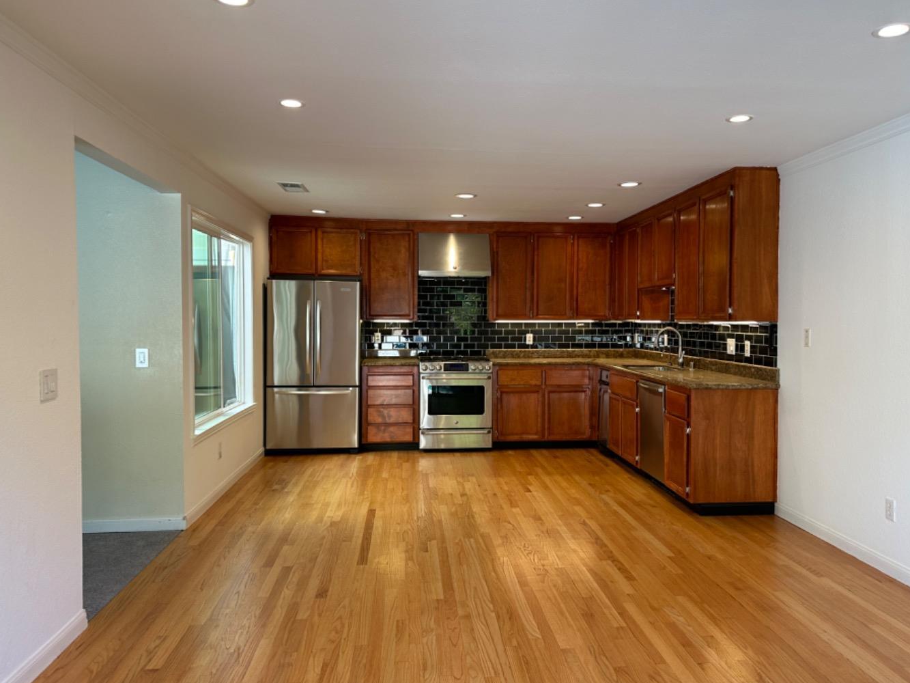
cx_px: 485
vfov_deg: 51.4
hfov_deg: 65.3
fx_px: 710
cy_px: 340
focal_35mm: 27
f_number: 1.78
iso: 80
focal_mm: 6.86
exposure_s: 1/120
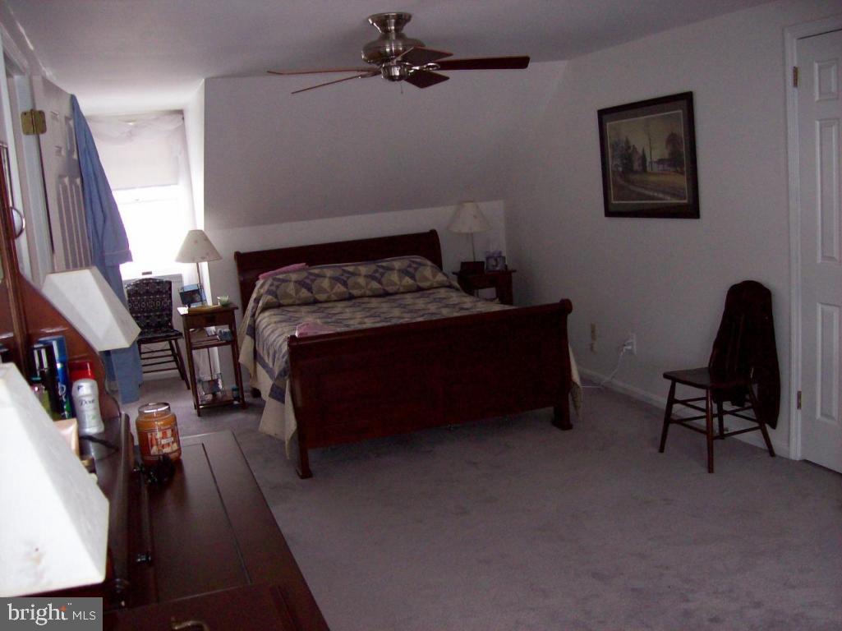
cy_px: 316
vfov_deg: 39.6
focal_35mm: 36
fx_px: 875
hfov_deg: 51.4
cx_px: 421
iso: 140
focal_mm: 6
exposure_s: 1/64
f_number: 2.7
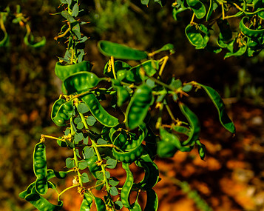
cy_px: 131
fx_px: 500
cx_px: 72
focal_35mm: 64
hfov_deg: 29.2
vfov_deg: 23.8
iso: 400
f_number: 4
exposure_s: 1/5400
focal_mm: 24
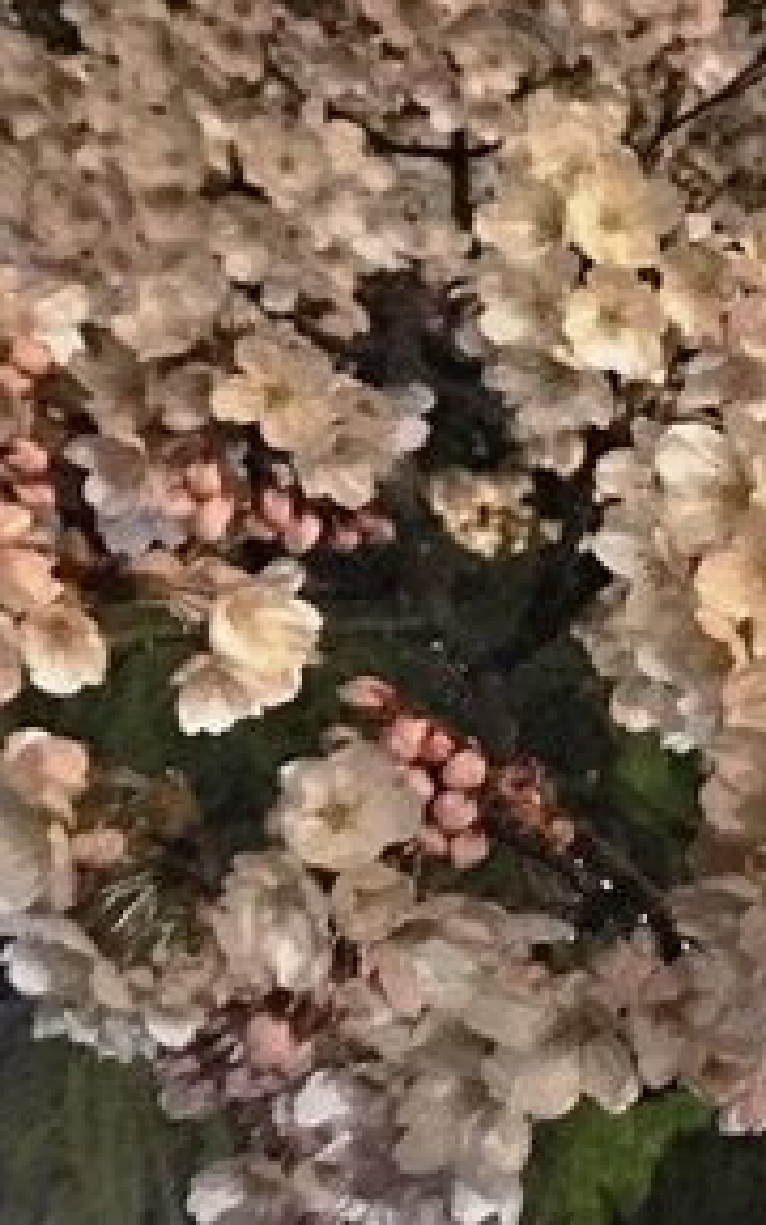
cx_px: 1389
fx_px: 2906
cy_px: 1014
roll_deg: -3.8
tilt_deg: +12.4
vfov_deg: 23.4
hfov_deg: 13.4
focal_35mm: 87
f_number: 2.2
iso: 400
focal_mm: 4.15
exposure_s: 1/4
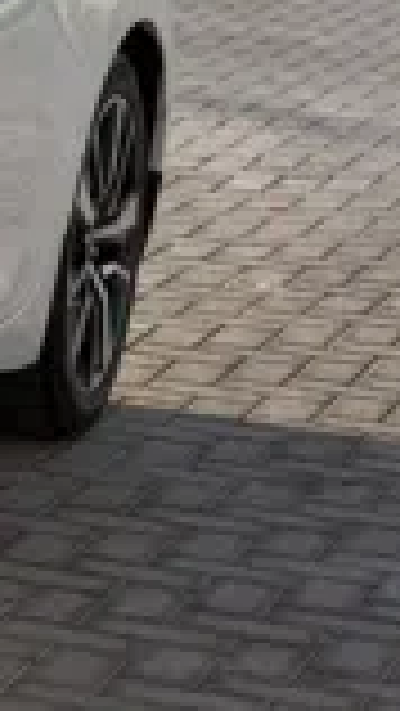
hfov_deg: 5.3
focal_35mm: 212
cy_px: 86
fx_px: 3993
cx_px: -881
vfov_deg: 10.1
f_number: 1.78
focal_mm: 6.76
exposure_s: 1/2667
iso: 64
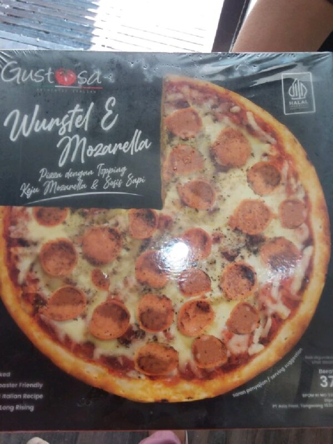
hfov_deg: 51.4
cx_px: 166
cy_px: 222
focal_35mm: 27
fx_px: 346
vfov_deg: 65.3
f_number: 1.9
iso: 55
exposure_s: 1/60.2
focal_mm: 2.91
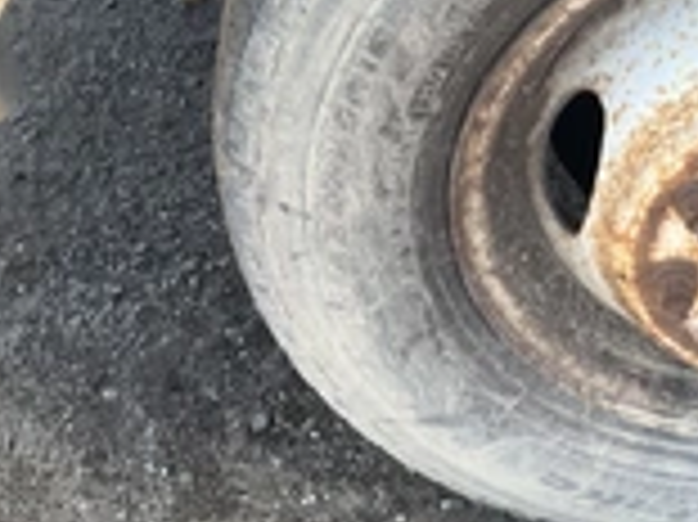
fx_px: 1511
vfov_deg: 19.5
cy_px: 166
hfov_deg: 24.4
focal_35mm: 75
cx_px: 757
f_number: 1.8
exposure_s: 1/140
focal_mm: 3
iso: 20
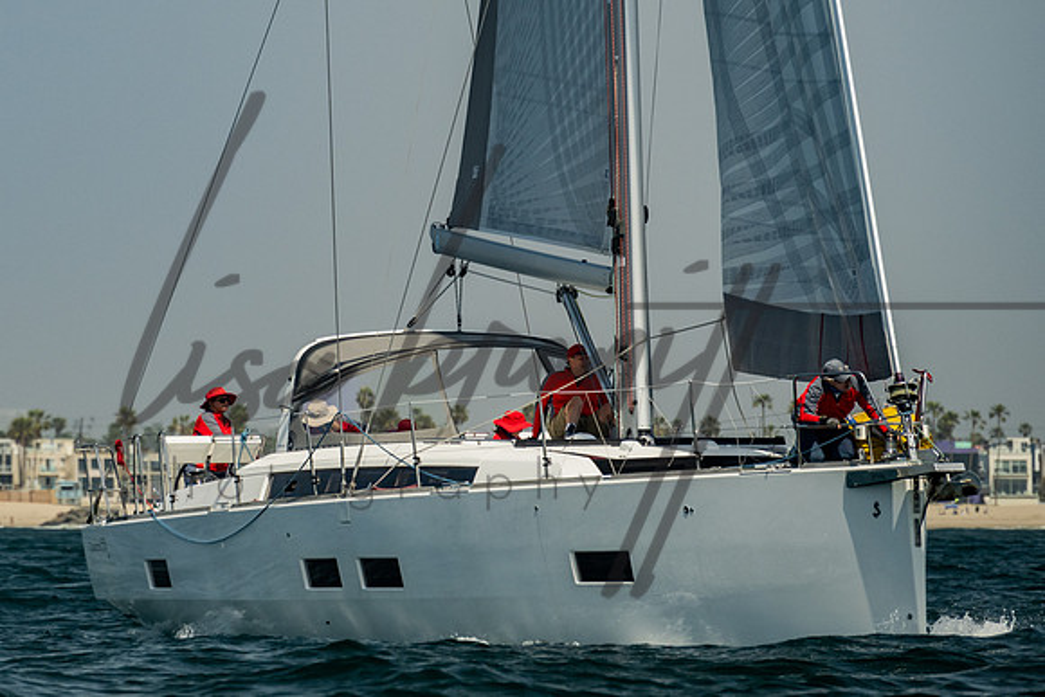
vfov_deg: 3.9
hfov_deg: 5.8
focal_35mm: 356
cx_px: 257
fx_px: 10328
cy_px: 167
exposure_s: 1/1250
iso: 320
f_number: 6.3
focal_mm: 190
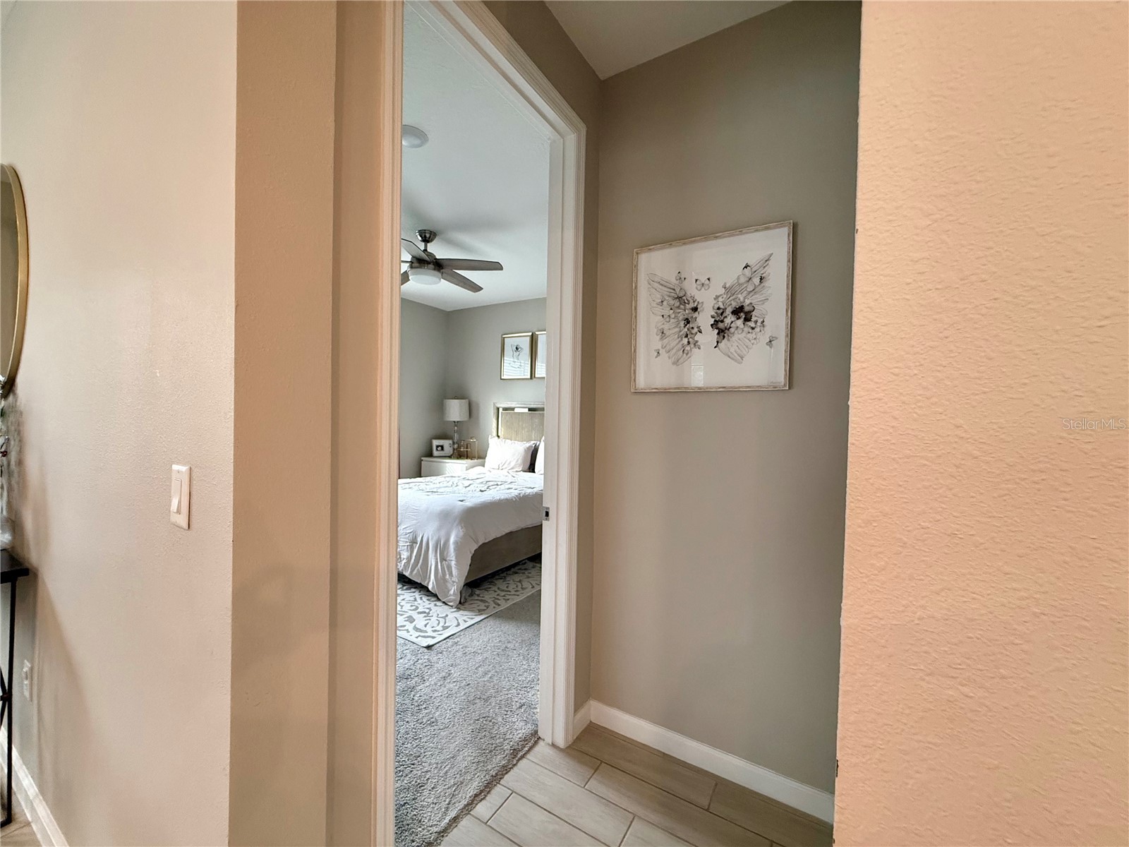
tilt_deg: +0.4
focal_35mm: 14
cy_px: 424
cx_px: 564
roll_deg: -1.2
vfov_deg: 85.7
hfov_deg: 102.1
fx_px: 457
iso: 320
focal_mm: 2.22
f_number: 2.2
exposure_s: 1/120
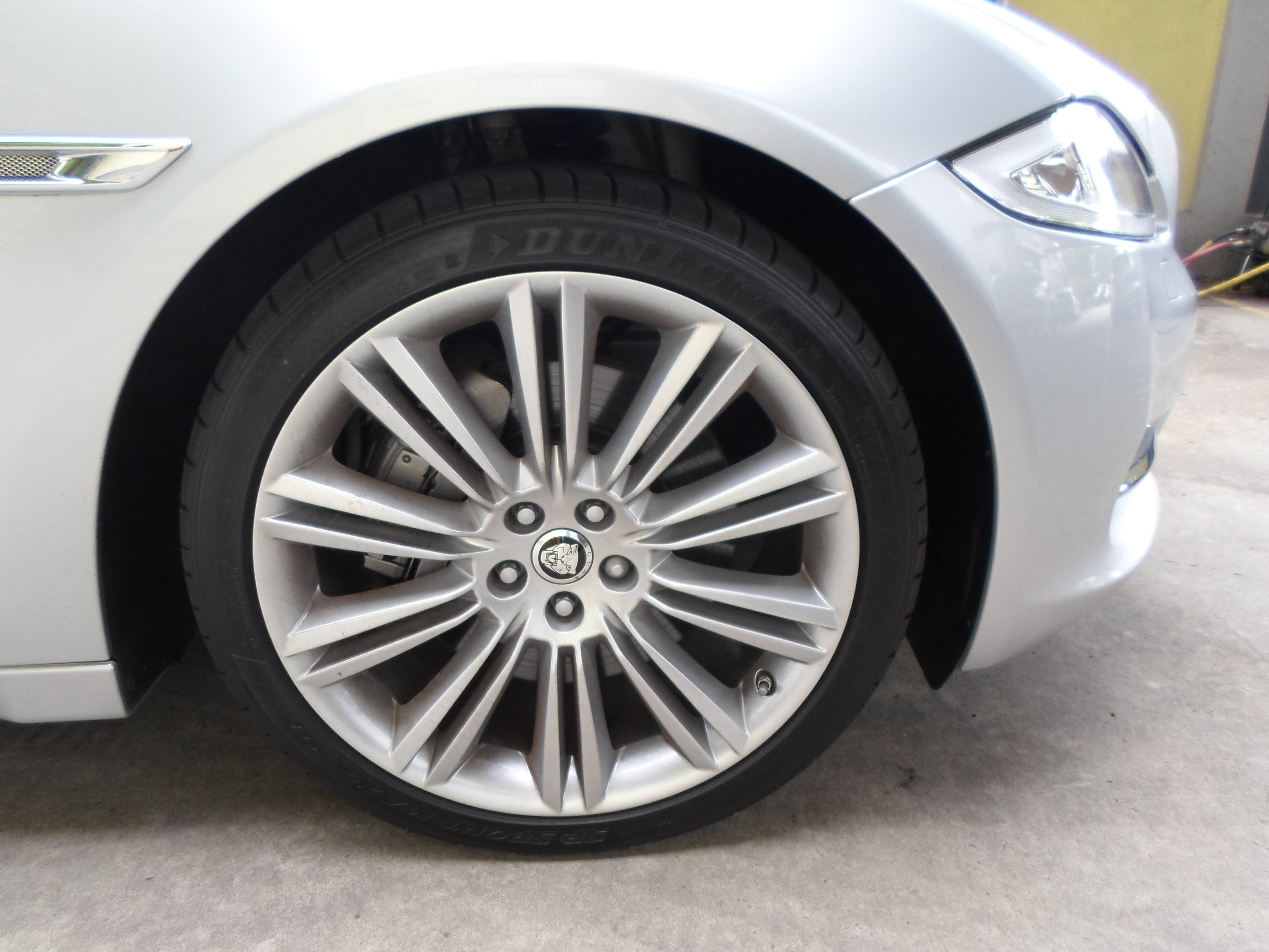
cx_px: 634
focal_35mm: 25
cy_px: 476
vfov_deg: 54.9
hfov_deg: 69.4
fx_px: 916
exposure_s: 1/90
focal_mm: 4.5
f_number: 2.5
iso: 80
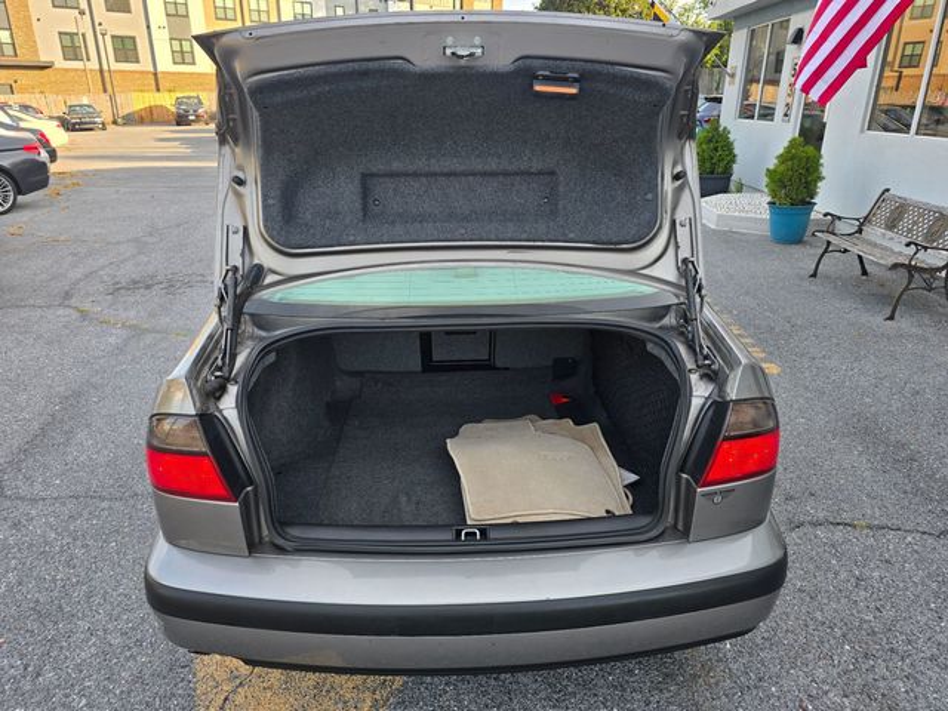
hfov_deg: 73.9
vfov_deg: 58.9
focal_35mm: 23
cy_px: 356
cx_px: 474
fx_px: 630
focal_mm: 6.3
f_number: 1.7
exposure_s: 1/180
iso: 12
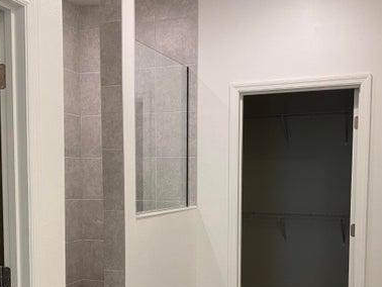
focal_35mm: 44
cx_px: 203
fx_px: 486
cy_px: 218
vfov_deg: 32.2
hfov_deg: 42.9
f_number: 1.8
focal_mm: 4.25
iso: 80
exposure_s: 1/60
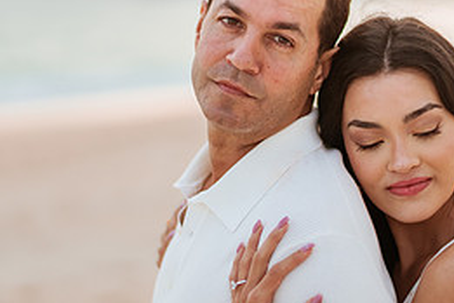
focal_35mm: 132
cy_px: 202
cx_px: 322
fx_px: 1665
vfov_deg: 10.4
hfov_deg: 15.5
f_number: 1.4
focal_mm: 58
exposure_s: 1/6400
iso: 250
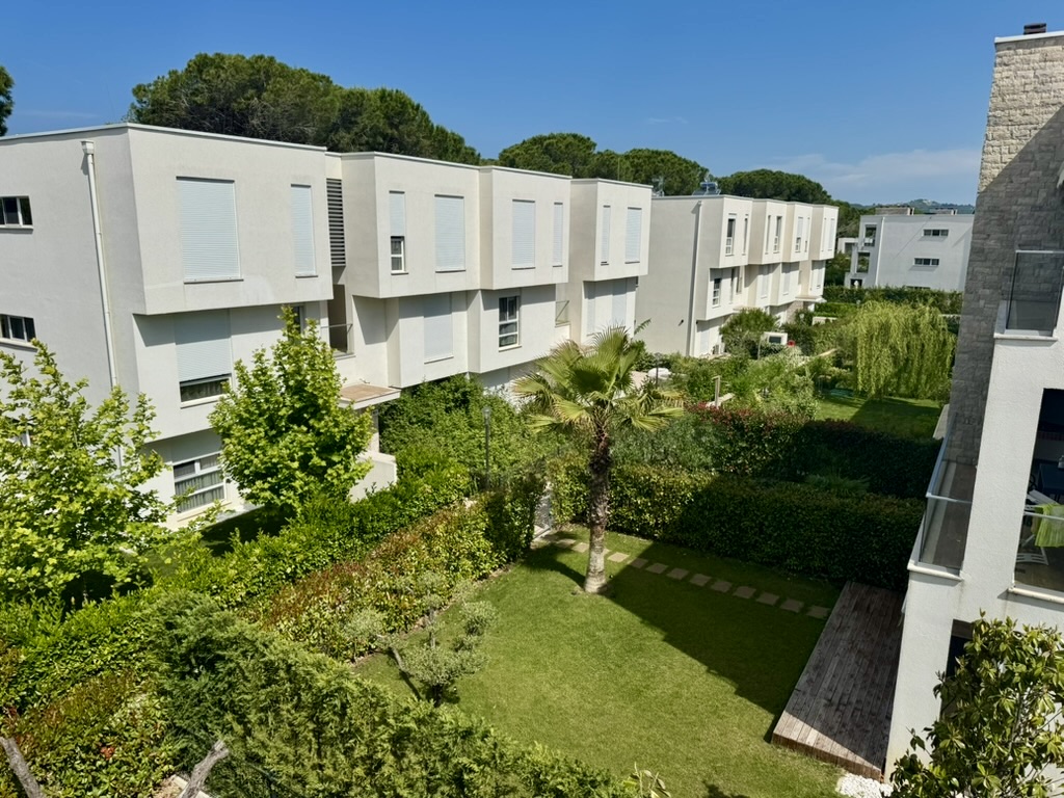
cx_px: 532
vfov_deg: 56.8
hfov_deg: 71.6
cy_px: 399
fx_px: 738
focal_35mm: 24
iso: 80
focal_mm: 6.76
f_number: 1.78
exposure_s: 1/10417
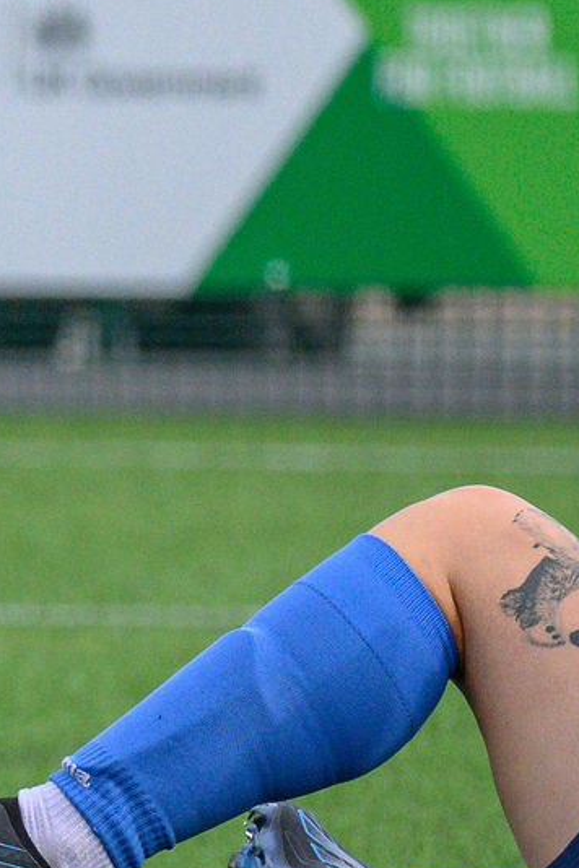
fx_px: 41202
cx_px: -1514
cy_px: 409
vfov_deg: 1.2
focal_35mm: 1708
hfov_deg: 0.8
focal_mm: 240
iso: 1100
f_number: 5
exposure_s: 1/2500
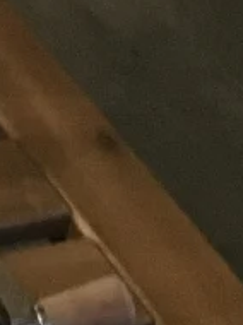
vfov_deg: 8.0
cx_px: -602
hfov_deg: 6.0
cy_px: -578
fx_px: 2064
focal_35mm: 220
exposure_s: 1/17
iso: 400
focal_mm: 4.15
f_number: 2.2
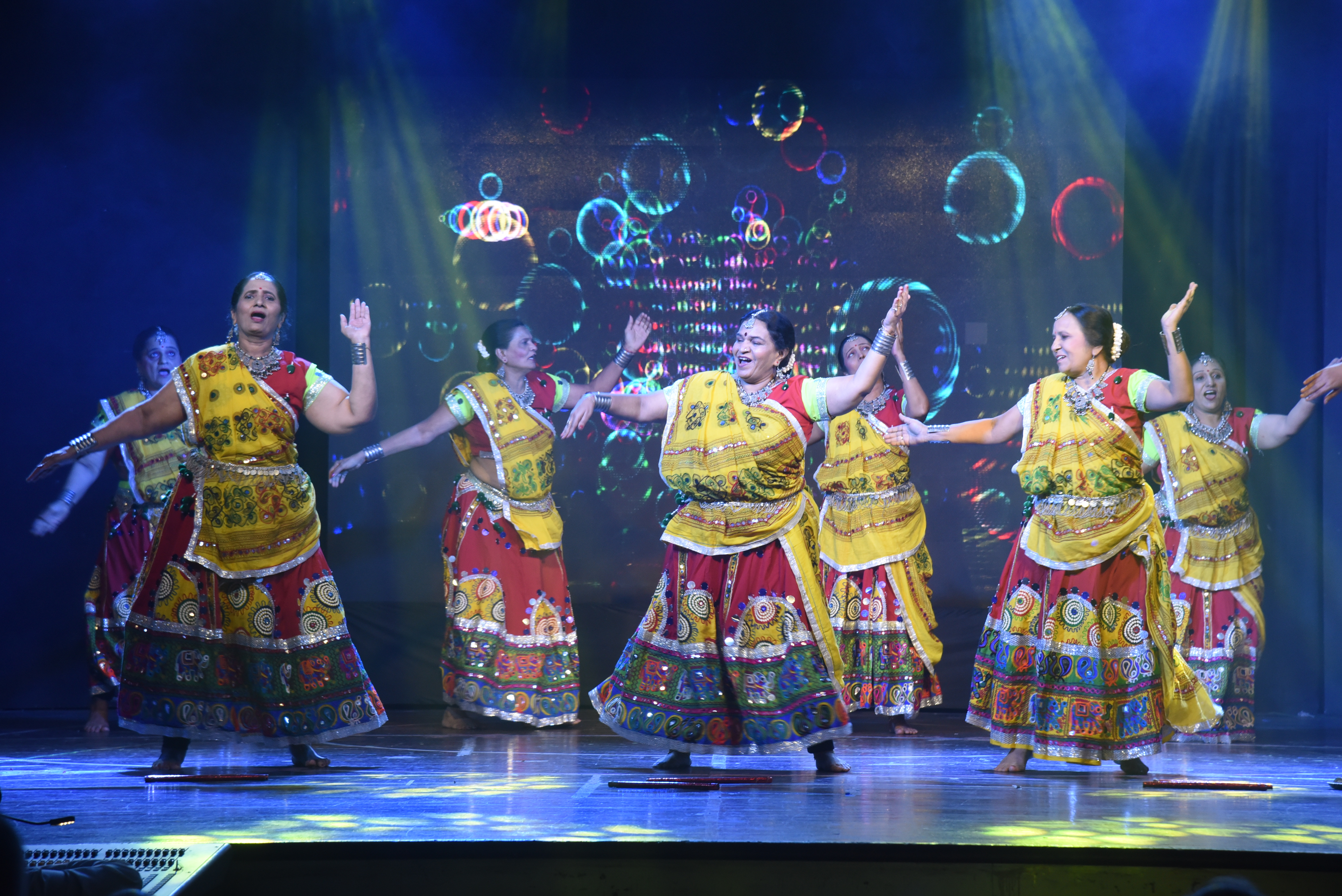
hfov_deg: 17.1
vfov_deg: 11.4
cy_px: 448
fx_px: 4475
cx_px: 671
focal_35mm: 120
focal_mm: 120
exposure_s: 1/125
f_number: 6.3
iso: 2000
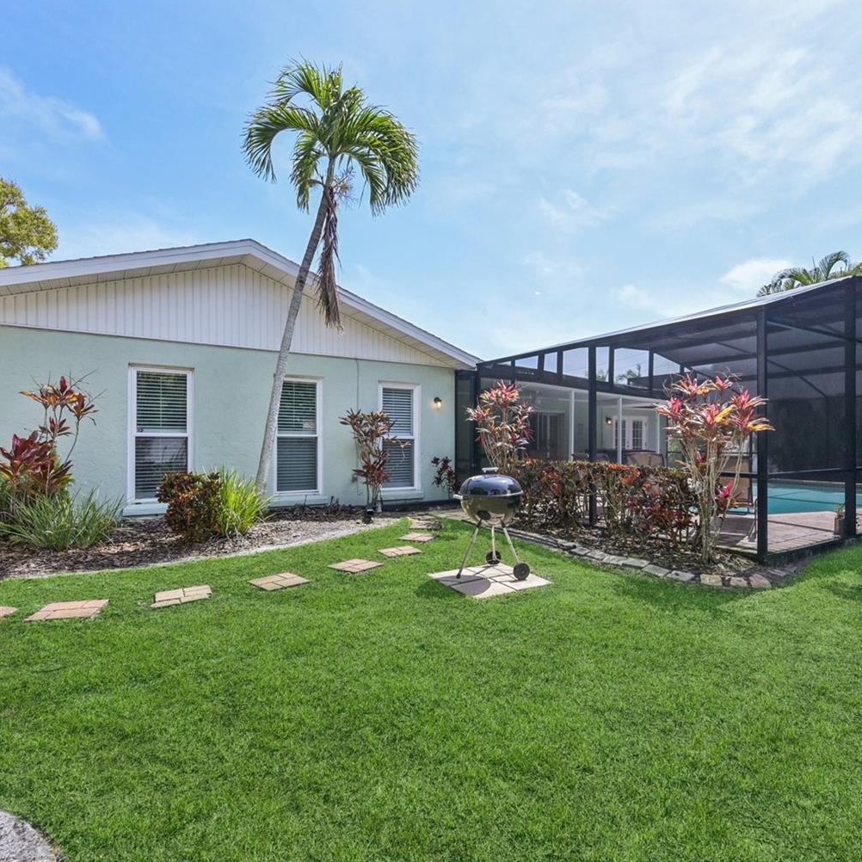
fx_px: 535
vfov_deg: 77.6
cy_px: 449
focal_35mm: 19
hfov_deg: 77.5
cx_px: 467
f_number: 8
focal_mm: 14
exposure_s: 1/640
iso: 400
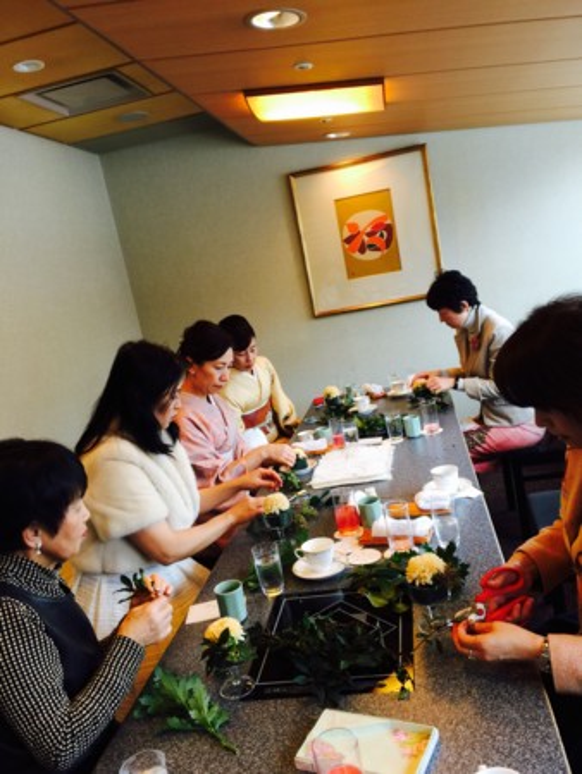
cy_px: 387
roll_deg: +9.8
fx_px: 649
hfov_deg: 48.3
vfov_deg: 61.6
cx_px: 291
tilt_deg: -9.9
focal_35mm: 29
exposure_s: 1/15
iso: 32
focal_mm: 4.15
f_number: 2.2
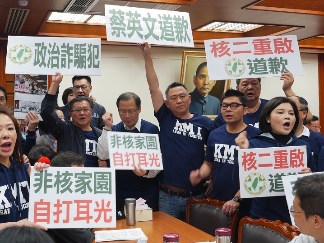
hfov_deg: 41.9
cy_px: 117
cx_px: 134
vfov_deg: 32.2
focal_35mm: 45
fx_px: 421
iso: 200
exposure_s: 1/30
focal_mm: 19
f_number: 4.5
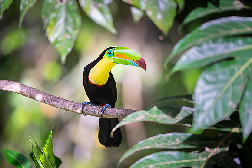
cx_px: 126
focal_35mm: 500
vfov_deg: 2.7
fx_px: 3498
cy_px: 84
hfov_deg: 4.1
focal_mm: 500
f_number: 4
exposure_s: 1/1000
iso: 800
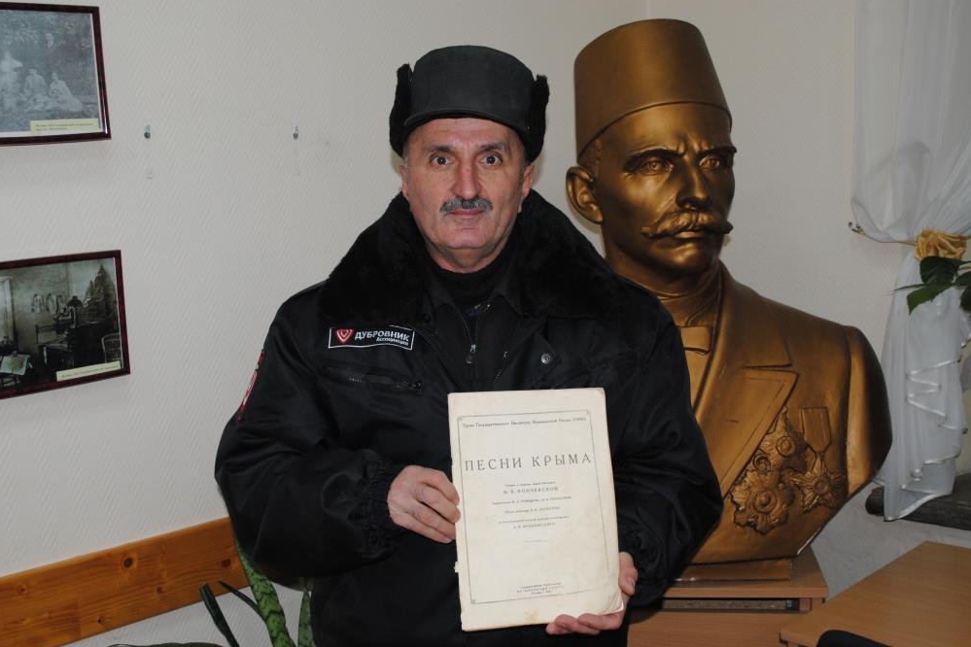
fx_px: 1079
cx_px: 486
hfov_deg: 48.5
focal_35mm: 40
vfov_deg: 33.4
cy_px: 327
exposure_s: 1/60
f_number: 5.6
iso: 400
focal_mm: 26
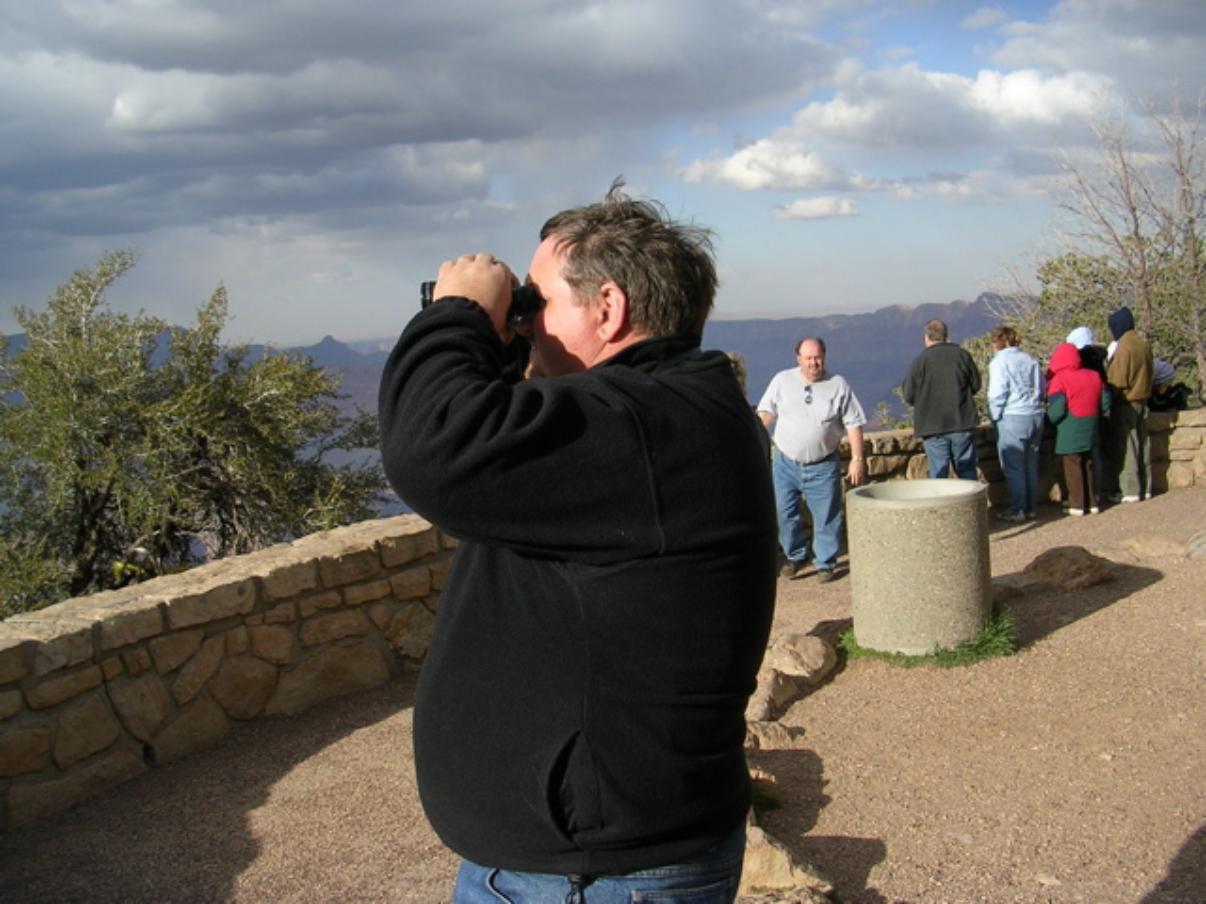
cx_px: 603
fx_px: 1324
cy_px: 452
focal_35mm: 38
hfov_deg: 49.0
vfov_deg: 37.7
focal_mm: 5.8
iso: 50
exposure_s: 1/738
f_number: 2.8
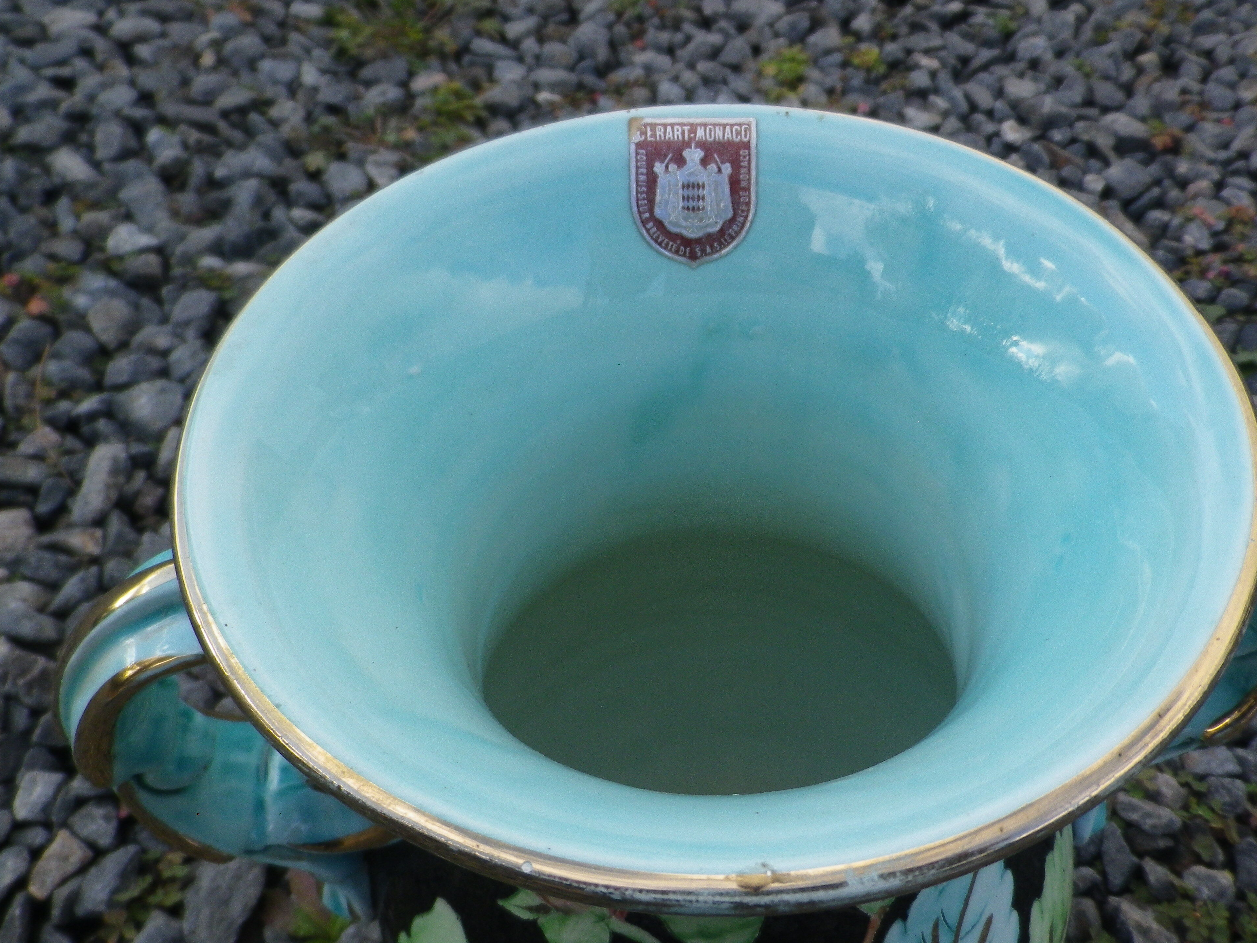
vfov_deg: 46.6
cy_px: 552
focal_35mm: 30
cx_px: 719
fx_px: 1089
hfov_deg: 59.7
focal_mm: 4.5
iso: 80
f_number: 3.5
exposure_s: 1/320
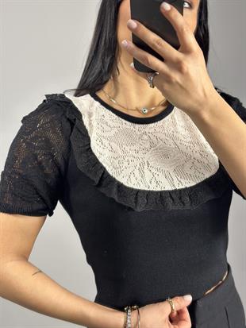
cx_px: 123
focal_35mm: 48
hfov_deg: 30.3
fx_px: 455
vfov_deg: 39.6
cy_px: 164
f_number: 1.78
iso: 125
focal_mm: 6.86
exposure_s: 1/100
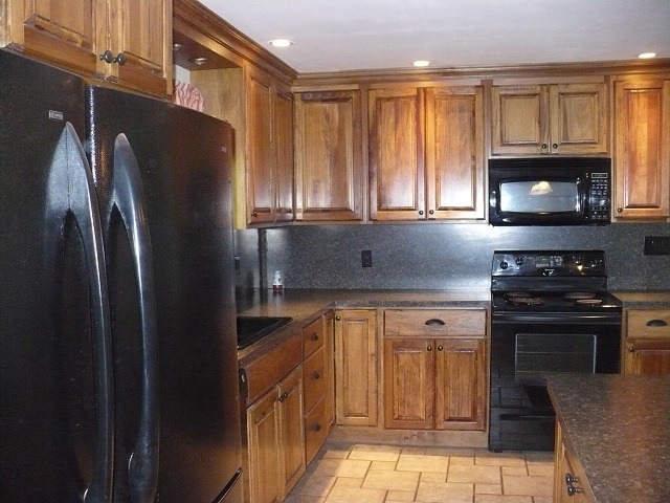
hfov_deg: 50.1
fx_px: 716
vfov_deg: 38.7
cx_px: 335
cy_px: 252
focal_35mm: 37
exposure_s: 1/30
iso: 640
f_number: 2.8
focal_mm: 6.1
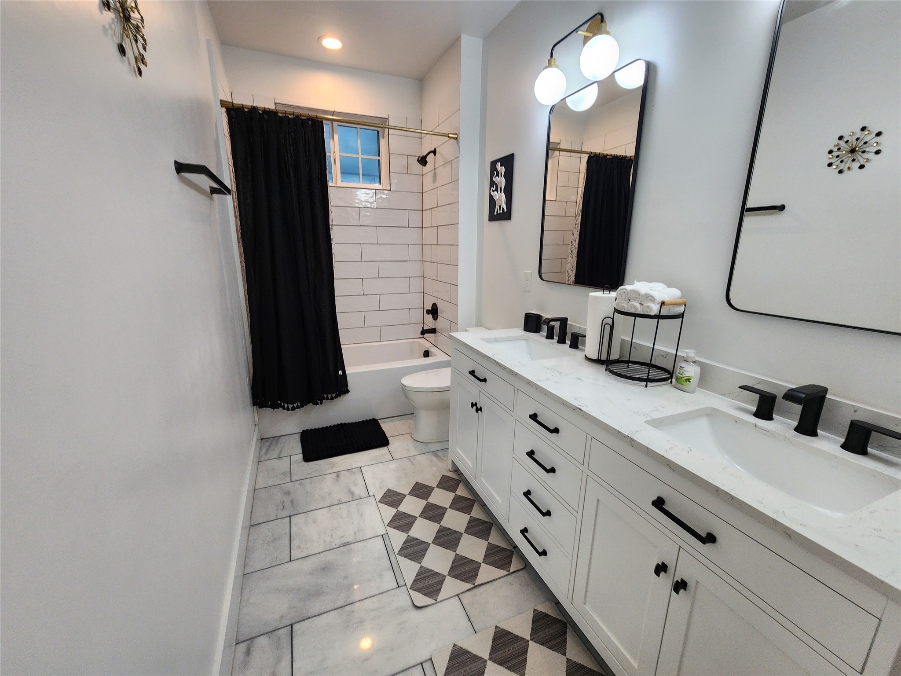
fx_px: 338
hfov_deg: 106.2
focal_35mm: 13
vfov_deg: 89.9
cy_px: 338
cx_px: 450
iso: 160
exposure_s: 1/60
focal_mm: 2.2
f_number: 2.2
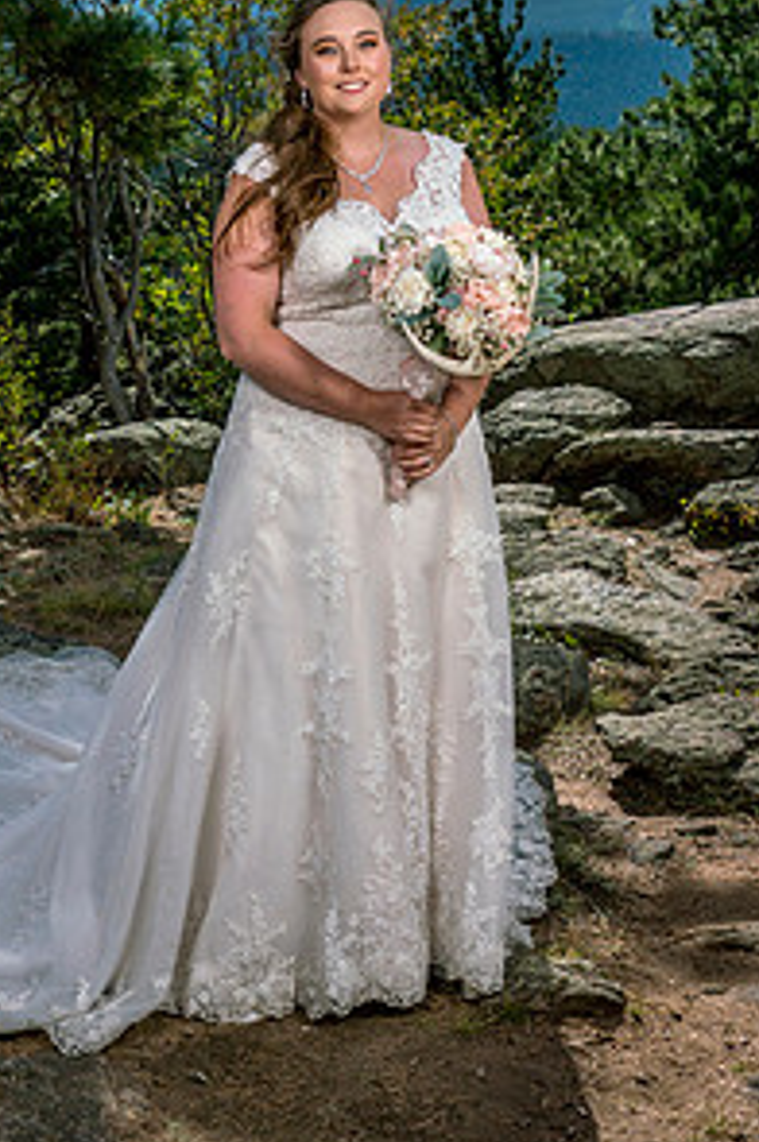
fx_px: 1743
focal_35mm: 55
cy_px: 457
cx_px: 213
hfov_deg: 24.4
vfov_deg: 36.2
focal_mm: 24
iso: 250
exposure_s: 1/2000
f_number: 6.3
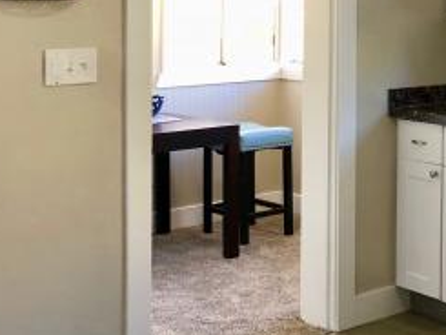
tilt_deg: -2.2
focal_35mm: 73
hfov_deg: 24.3
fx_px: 941
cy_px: 9
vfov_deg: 19.7
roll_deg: +0.0
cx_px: 526
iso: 40
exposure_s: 1/24
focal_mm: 3.99
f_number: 1.8
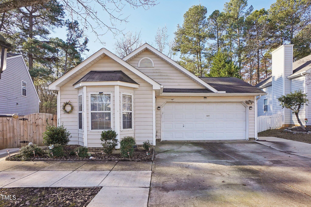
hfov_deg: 96.7
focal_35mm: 16
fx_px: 138
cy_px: 104
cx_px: 156
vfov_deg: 73.7
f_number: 8
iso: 400
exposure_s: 1/200
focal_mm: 11
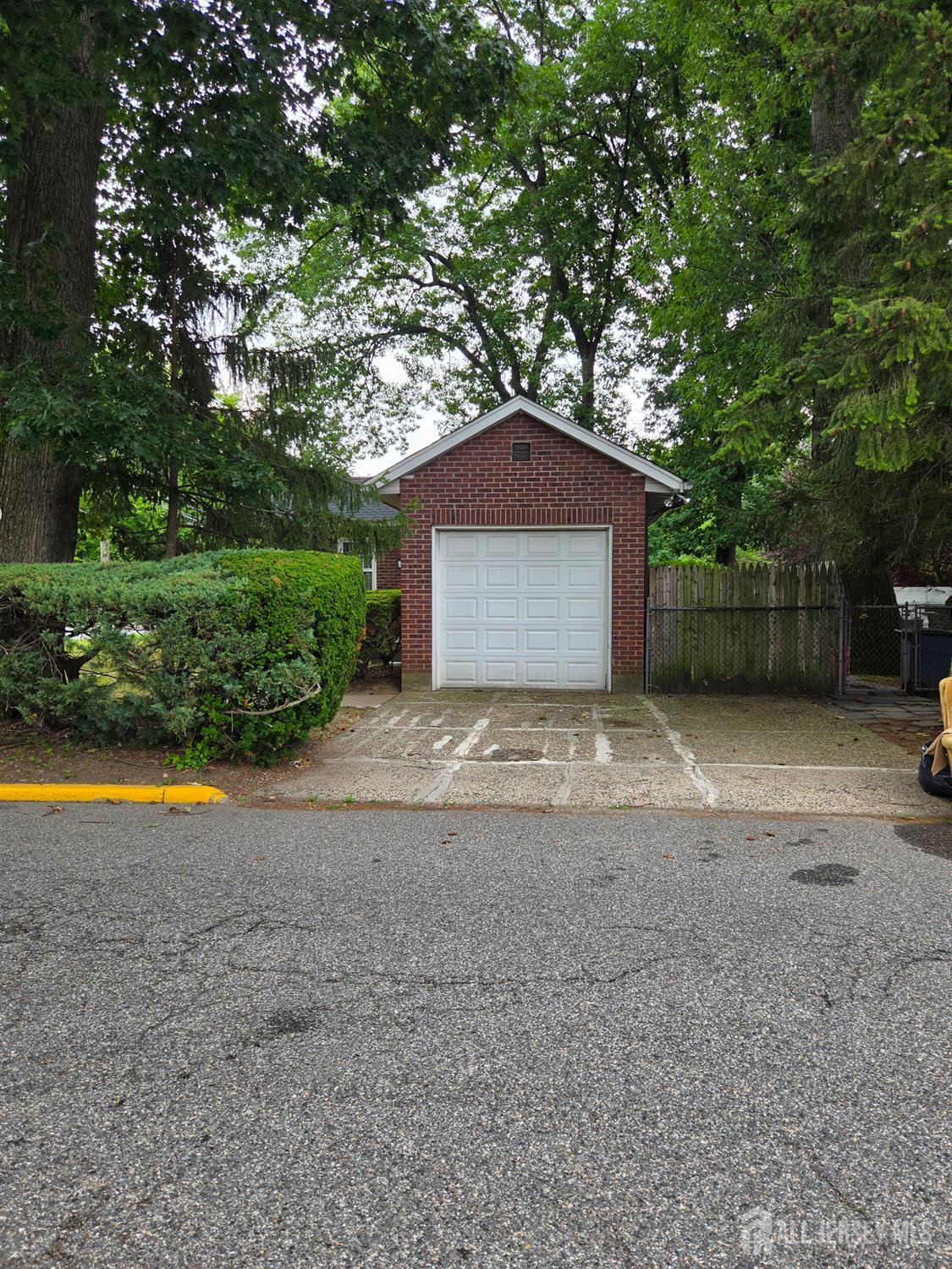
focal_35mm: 23
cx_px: 476
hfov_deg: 58.9
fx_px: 843
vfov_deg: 73.9
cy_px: 634
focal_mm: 5.4
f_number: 1.8
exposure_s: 1/180
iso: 64
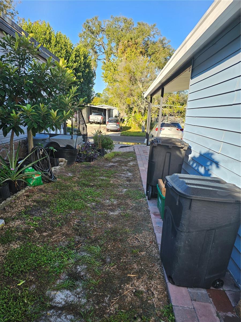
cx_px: 120
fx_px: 214
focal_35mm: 23
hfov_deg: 58.9
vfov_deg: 73.9
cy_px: 161
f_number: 1.7
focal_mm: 6.3
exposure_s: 1/180
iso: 12
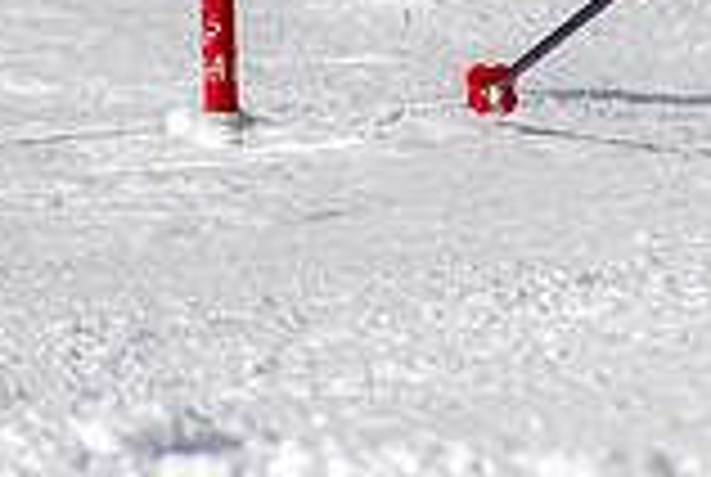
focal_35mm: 2280
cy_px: -292
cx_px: 978
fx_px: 45114
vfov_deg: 0.6
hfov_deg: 0.9
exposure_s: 1/8000
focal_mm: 300
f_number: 2.8
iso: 100
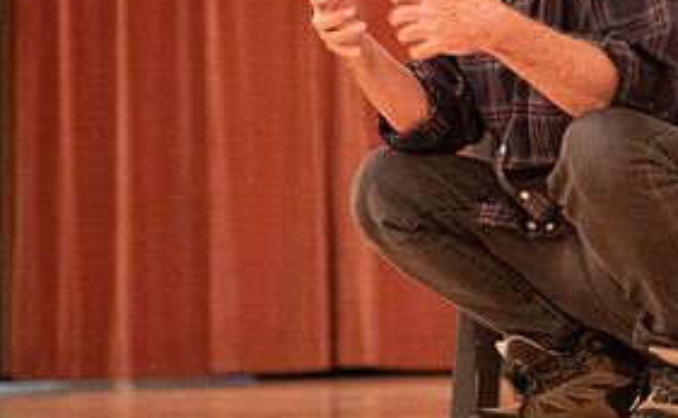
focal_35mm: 194
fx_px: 3570
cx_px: 402
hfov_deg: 10.8
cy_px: -71
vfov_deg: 6.7
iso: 12800
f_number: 2.8
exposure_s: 1/80
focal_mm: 70
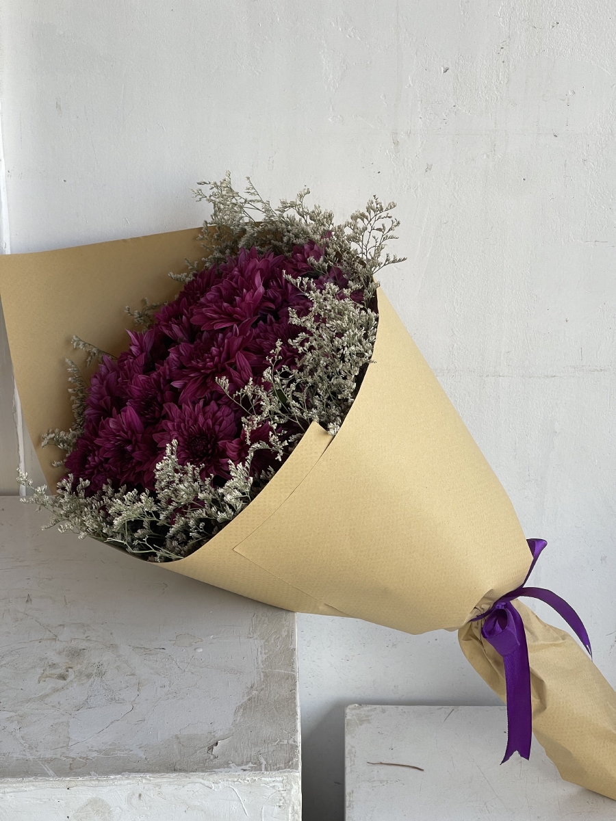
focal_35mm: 64
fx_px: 1519
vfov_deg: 30.3
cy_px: 410
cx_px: 308
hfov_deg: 22.9
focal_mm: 7.5
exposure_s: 1/99
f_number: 2.2
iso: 50
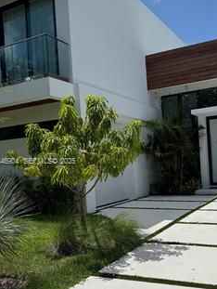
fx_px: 309
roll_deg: +3.4
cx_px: 150
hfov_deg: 38.2
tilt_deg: +0.2
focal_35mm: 37
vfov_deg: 50.0
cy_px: 162
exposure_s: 1/11905
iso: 80
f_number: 1.78
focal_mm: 6.76
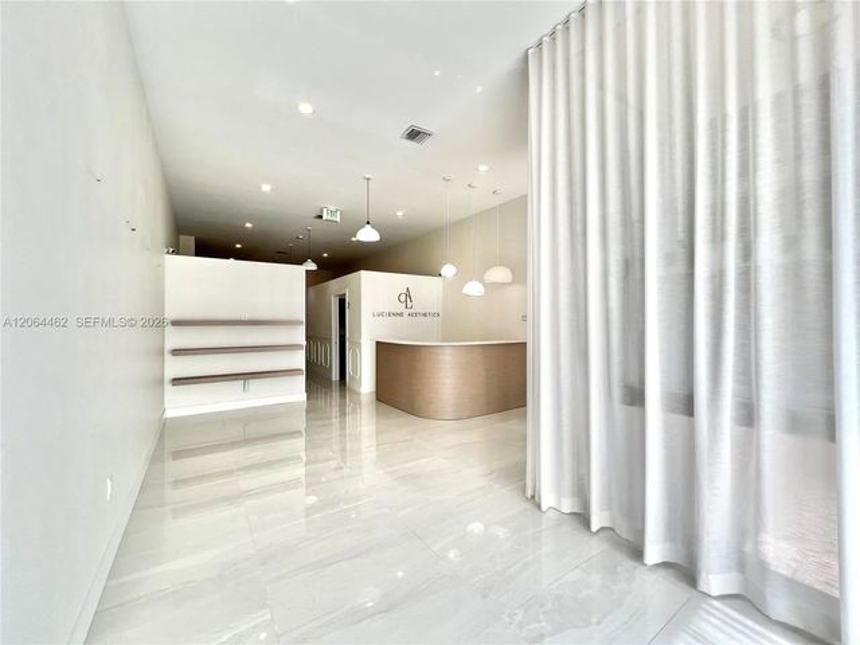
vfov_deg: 89.9
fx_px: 323
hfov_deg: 106.2
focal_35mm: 13
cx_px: 430
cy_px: 322
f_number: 1.8
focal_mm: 1.57
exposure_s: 1/247
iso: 32
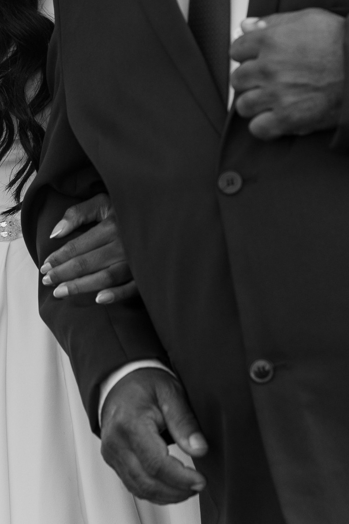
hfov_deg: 8.4
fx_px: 2356
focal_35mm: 162
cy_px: -15
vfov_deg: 12.5
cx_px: 56
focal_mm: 50
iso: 200
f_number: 2.2
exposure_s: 1/200
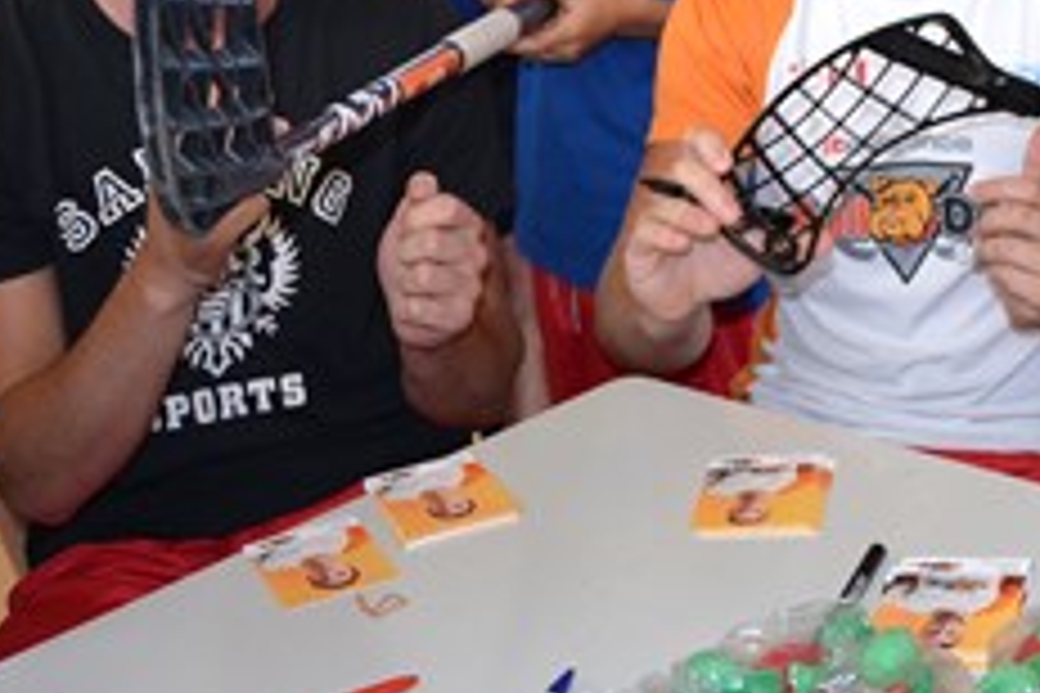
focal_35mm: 70
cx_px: 923
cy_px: -140
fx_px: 2022
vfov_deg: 18.4
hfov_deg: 27.8
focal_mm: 18
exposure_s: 1/100
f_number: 3.5
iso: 640
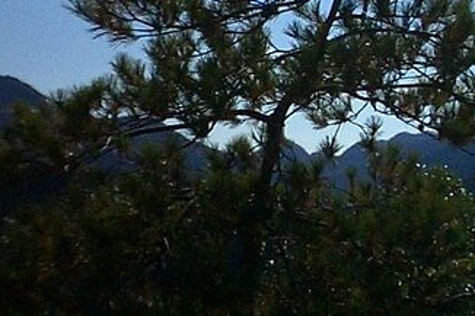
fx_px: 1596
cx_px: 407
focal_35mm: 121
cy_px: 98
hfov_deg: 16.8
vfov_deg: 11.3
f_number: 3.5
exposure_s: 1/8000
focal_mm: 5.6
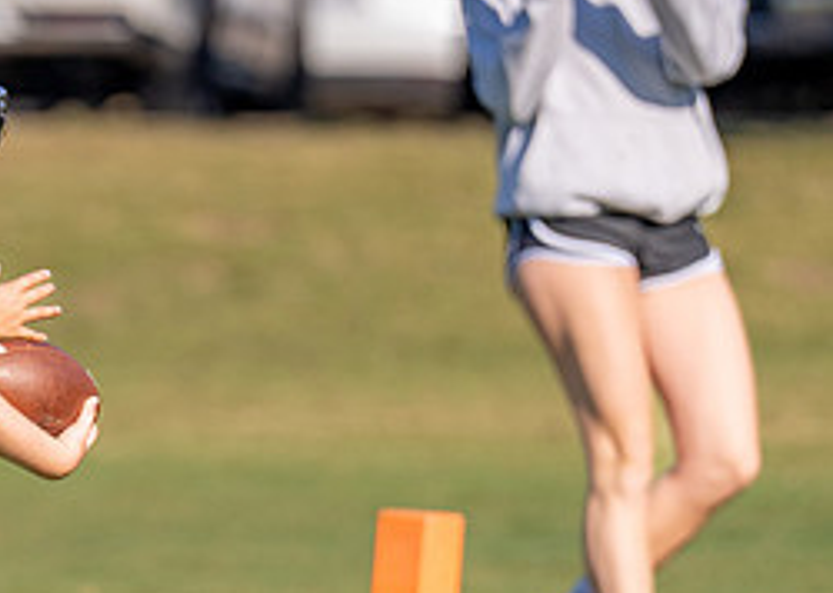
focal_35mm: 635
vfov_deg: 2.3
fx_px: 15007
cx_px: 56
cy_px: 408
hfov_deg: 3.2
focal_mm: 200
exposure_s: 1/5000
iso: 250
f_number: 2.8
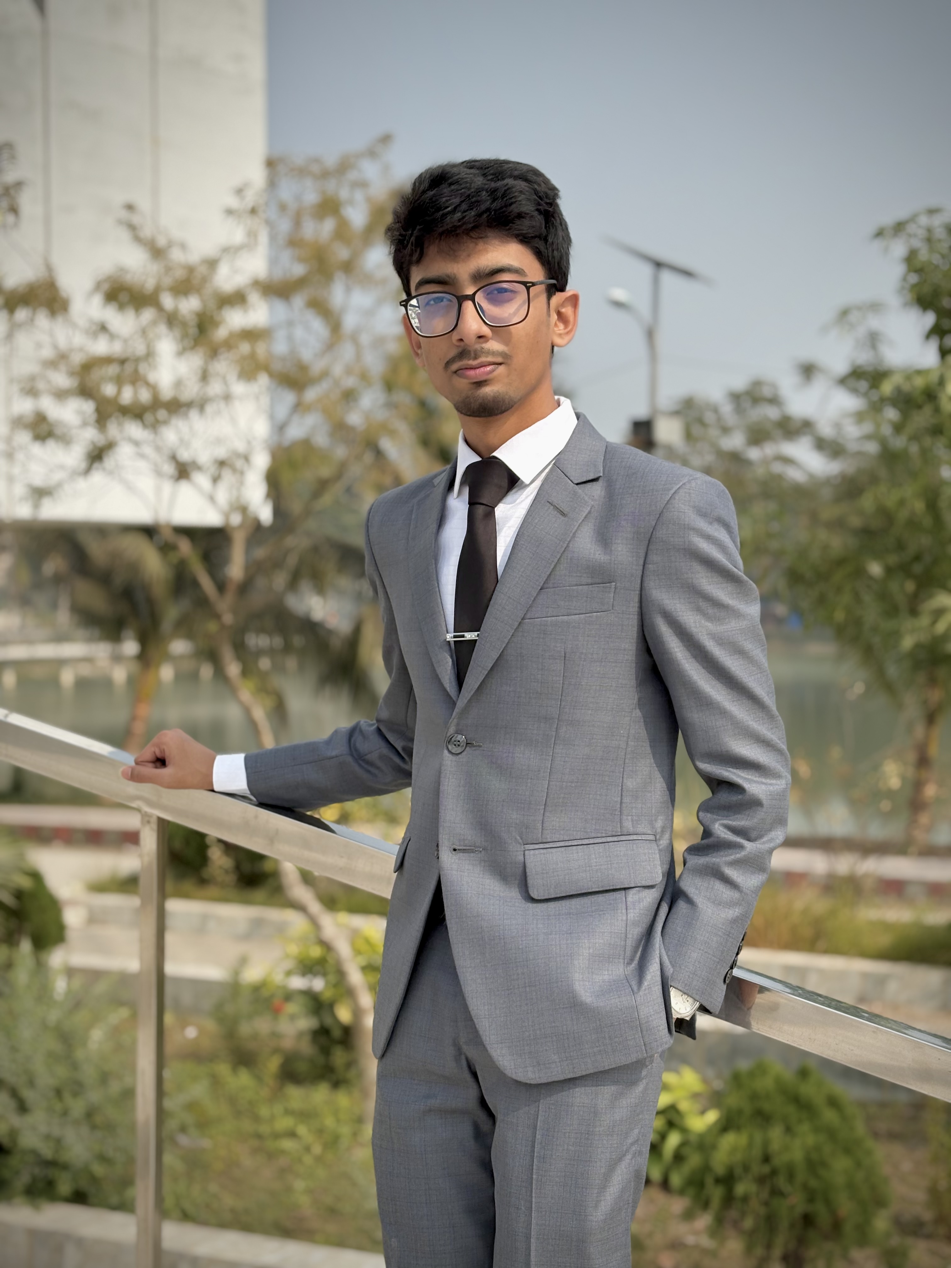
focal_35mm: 52
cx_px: 476
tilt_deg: -1.0
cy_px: 634
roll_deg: +0.0
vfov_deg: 36.8
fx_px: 1905
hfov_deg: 28.0
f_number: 1.6
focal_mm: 5.96
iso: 50
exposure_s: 1/4065
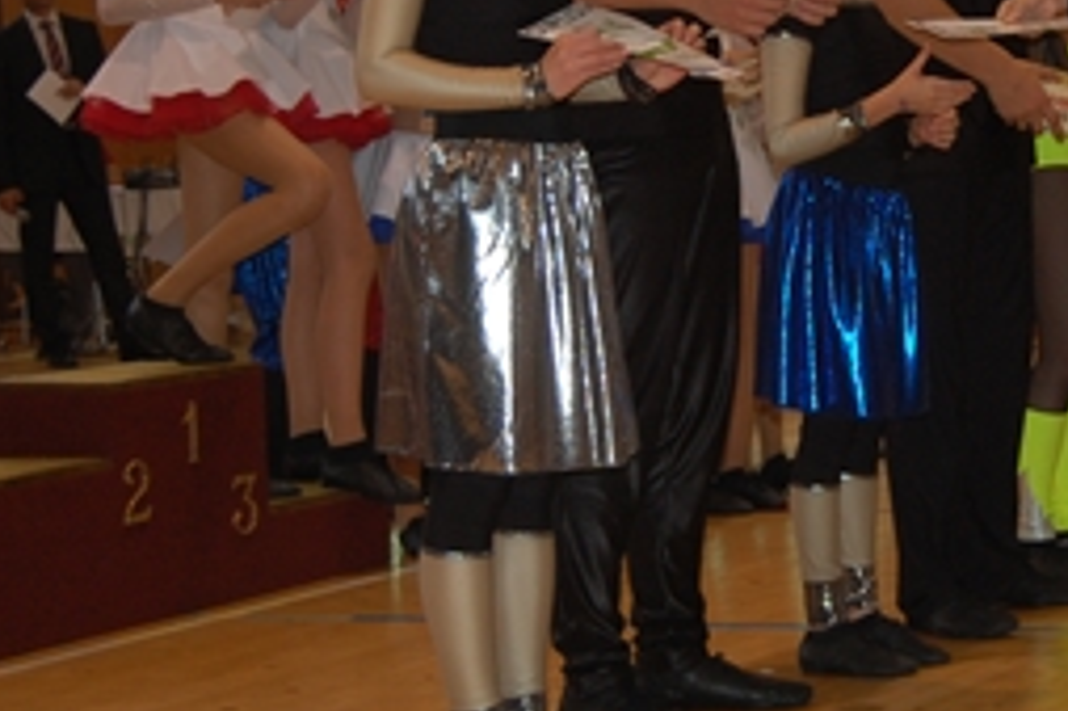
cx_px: 891
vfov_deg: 12.2
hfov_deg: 18.1
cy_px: 219
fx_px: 3320
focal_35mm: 112
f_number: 5
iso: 400
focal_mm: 38
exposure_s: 1/60
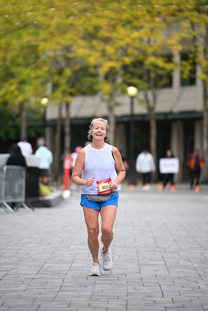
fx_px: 1732
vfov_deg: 10.3
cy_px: 156
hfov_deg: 6.9
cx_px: 104
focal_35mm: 200
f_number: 2.8
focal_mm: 200
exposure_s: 1/2500
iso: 640
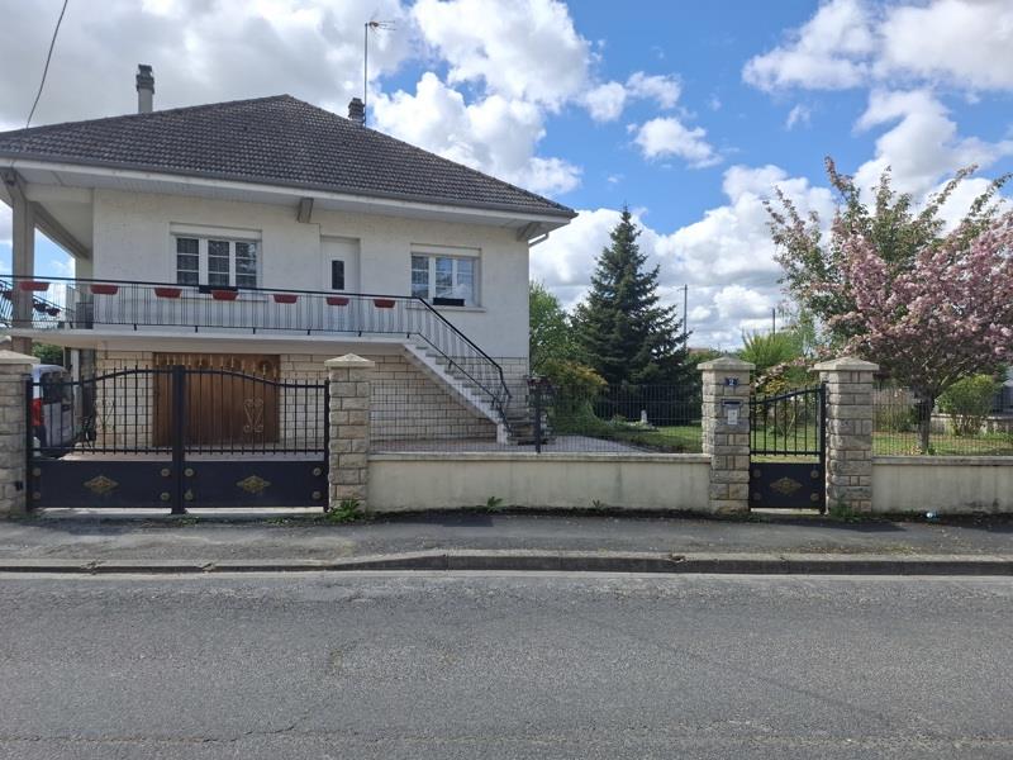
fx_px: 673
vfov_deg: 58.9
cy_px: 380
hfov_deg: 73.9
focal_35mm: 23
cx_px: 506
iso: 50
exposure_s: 1/1404
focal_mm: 5.54
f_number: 1.8
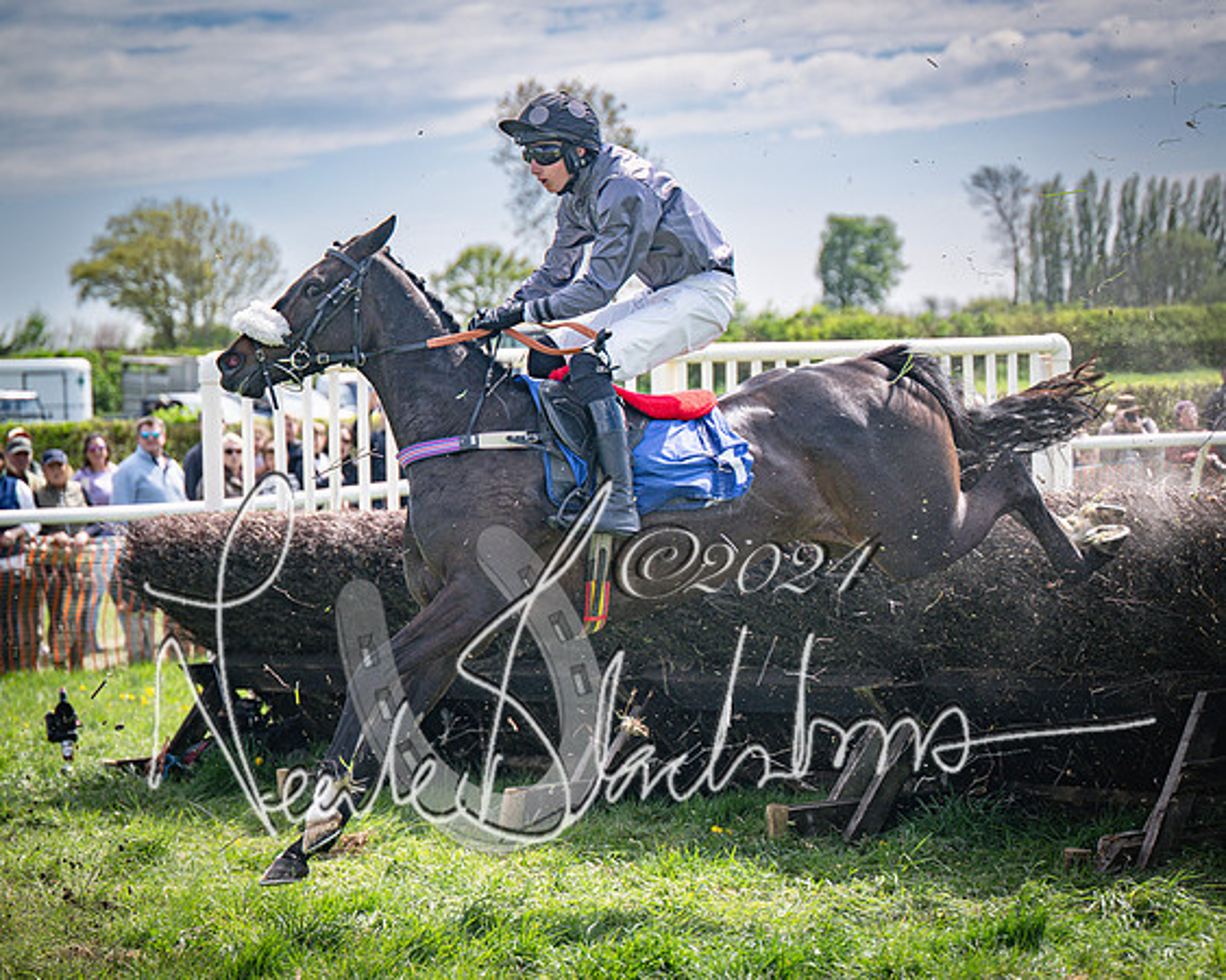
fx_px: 4897
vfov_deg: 11.4
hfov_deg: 14.2
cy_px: 511
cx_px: 805
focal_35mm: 135
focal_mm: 98
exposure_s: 1/2000
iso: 200
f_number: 4
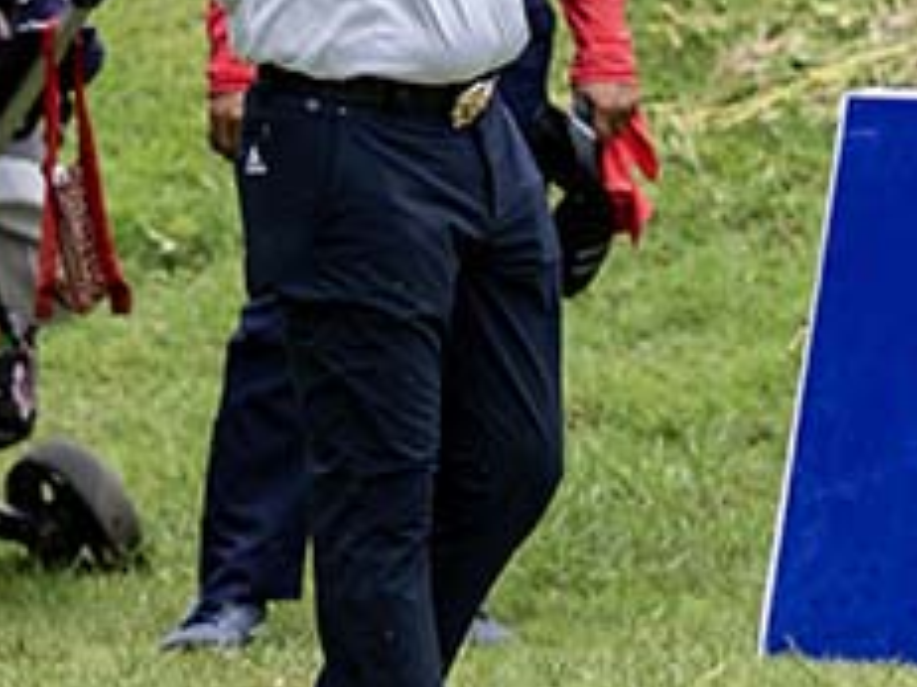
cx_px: 504
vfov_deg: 2.8
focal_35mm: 540
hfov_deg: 3.7
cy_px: 28
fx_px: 14298
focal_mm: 135
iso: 160
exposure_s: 1/2000
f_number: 2.8
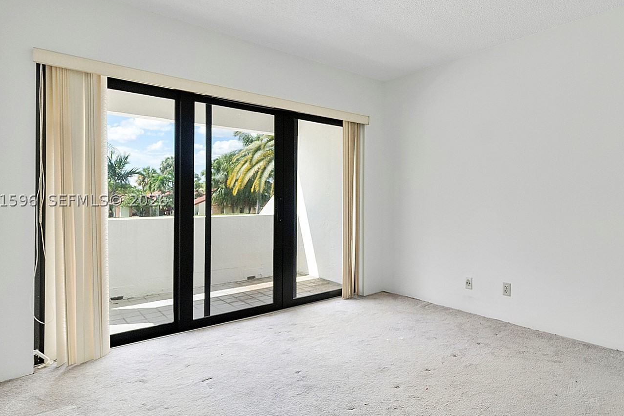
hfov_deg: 83.4
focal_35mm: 20
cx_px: 360
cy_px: 199
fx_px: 347
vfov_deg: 61.9
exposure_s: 1/160
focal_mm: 10
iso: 250
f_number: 8
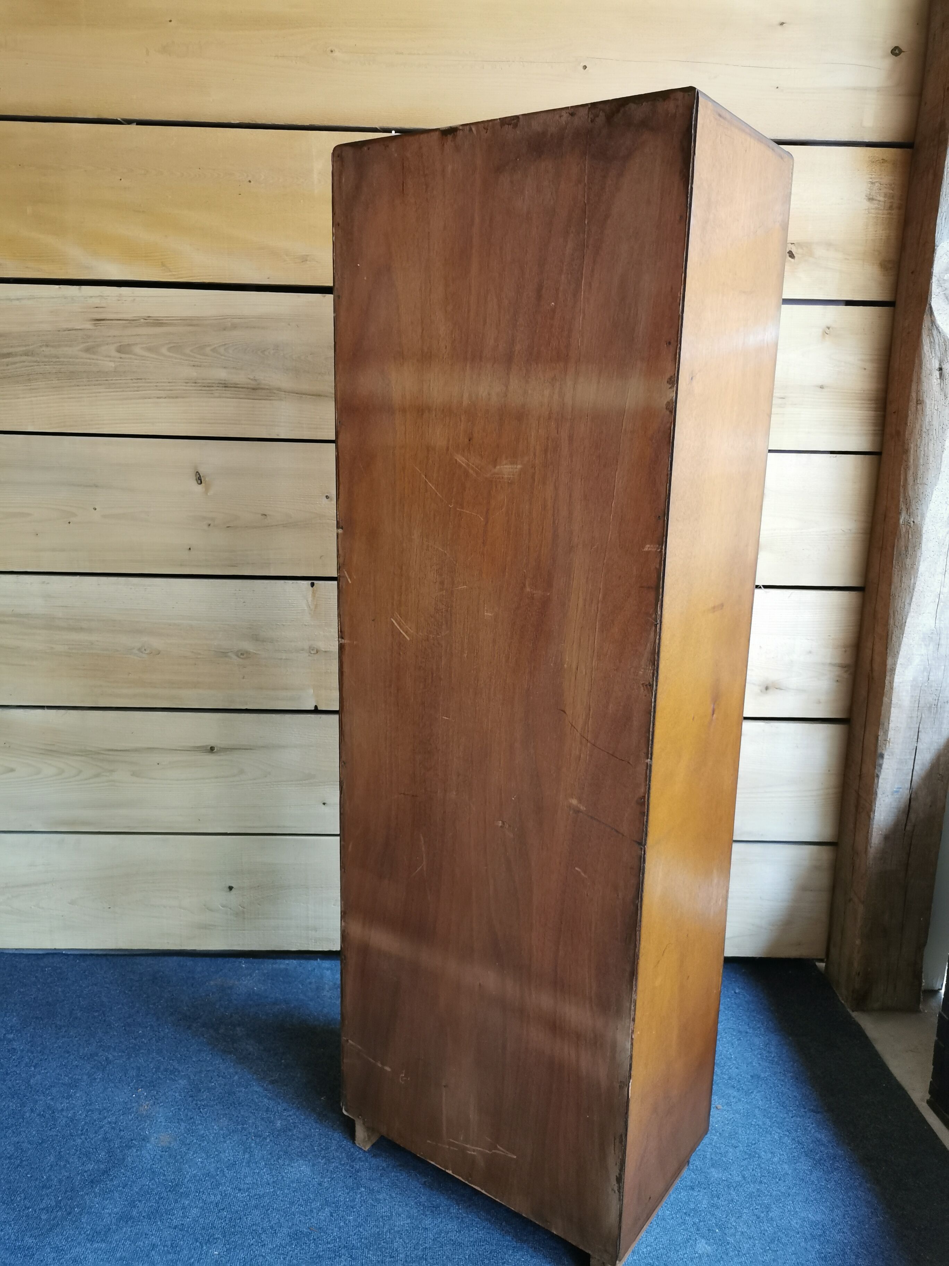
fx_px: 987
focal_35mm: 27
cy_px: 633
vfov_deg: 65.3
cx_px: 474
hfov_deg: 51.4
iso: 400
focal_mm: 5.58
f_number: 1.8
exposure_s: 1/33.3
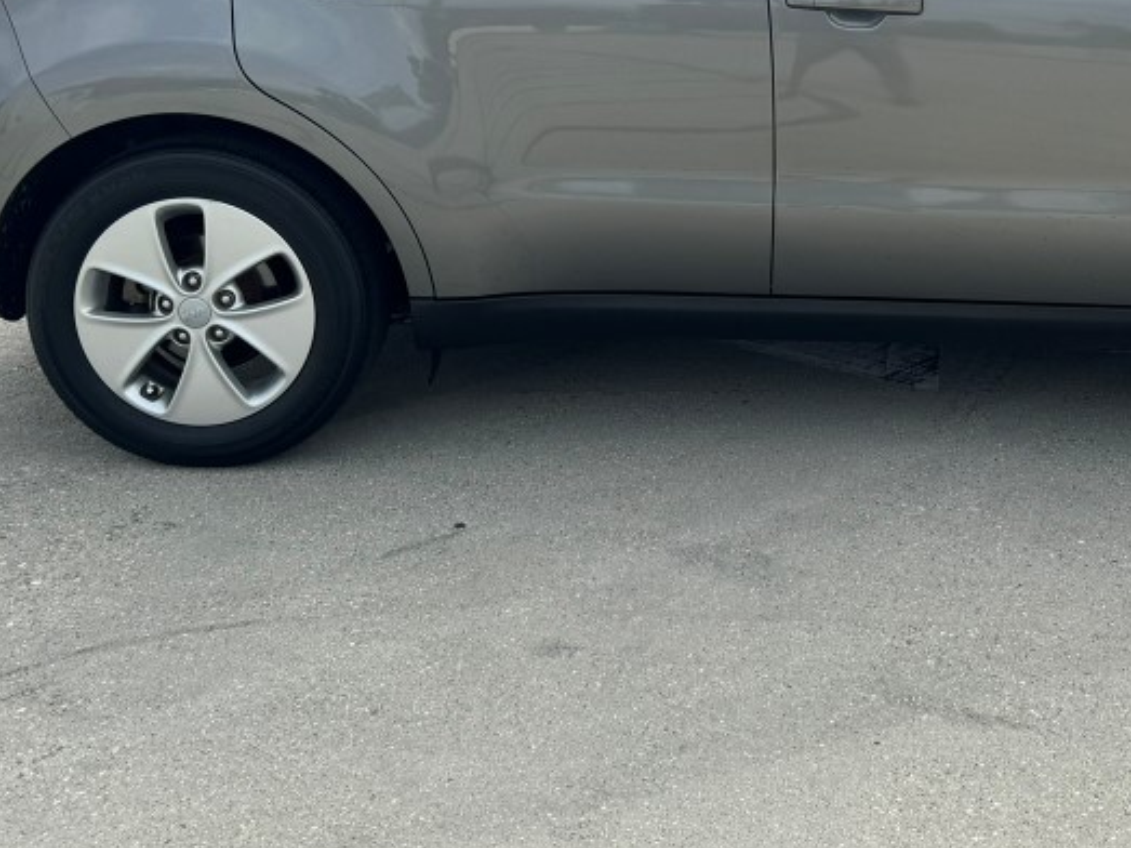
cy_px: 80
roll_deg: +1.0
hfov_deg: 39.3
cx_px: 856
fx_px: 1535
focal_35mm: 47
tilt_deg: -11.6
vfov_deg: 29.6
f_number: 1.78
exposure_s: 1/3597
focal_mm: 6.86
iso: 80
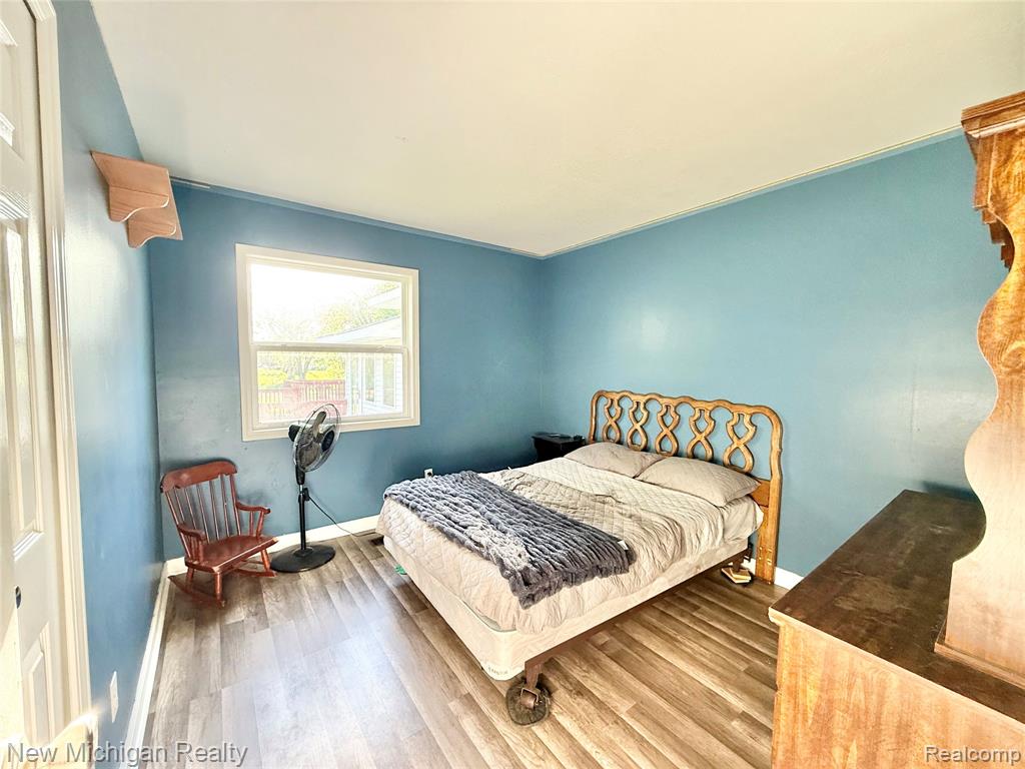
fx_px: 415
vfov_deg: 85.7
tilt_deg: -2.2
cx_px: 512
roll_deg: -0.4
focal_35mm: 14
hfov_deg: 102.1
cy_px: 384
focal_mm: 2.22
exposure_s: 1/74
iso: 320
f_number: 2.2
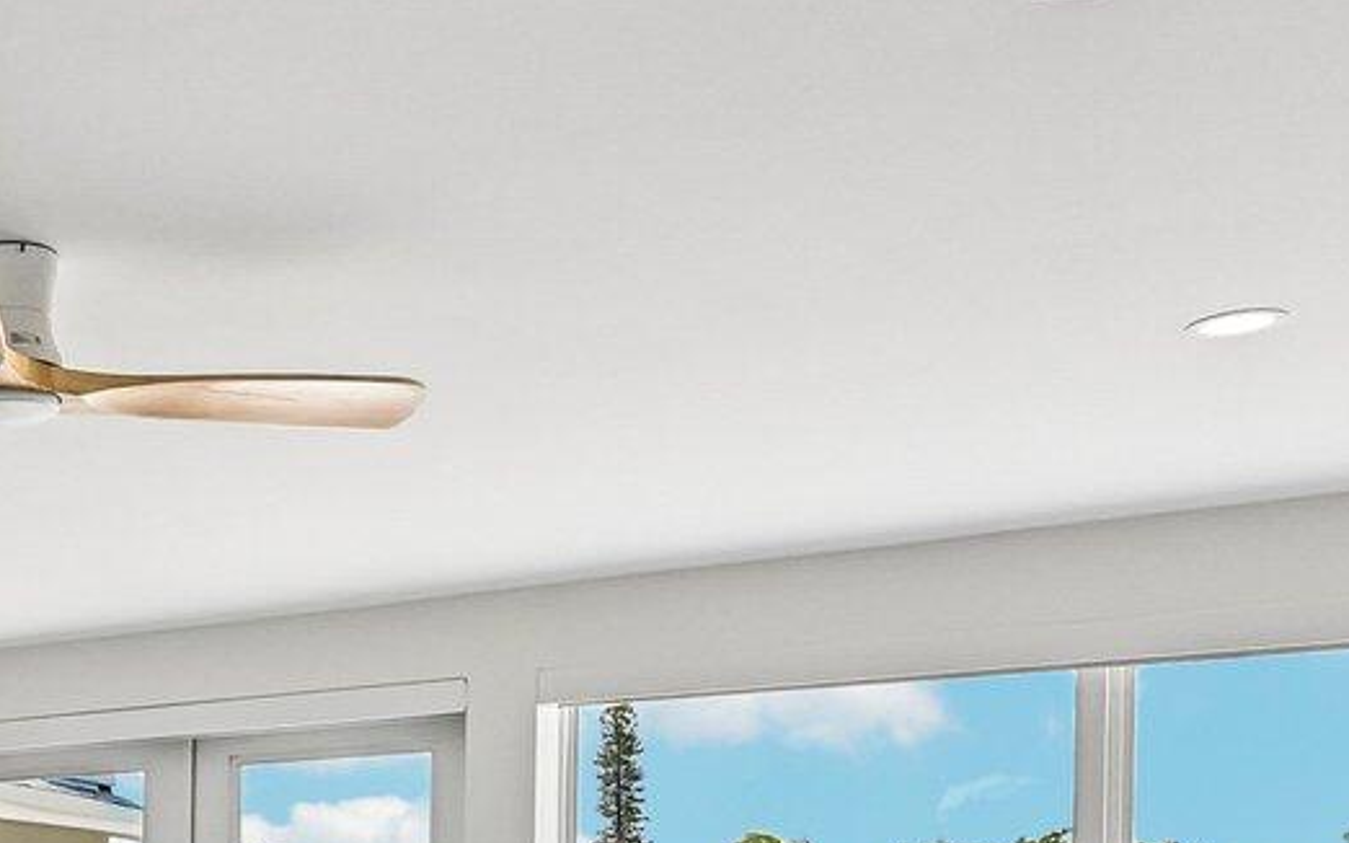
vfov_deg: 21.4
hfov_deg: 30.1
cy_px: 1030
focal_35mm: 56
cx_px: -333
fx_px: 2058
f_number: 8
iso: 2500
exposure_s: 1/1600
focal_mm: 14
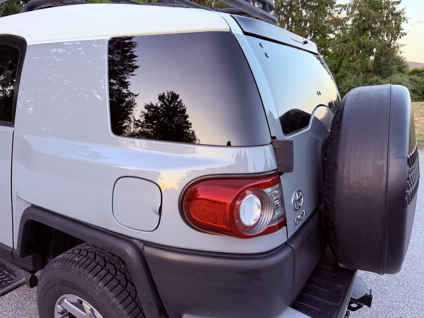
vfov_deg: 56.8
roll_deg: -0.5
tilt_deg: -15.9
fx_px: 294
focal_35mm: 24
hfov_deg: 71.6
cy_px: 159
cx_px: 212
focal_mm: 6.76
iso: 80
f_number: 1.78
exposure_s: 1/121
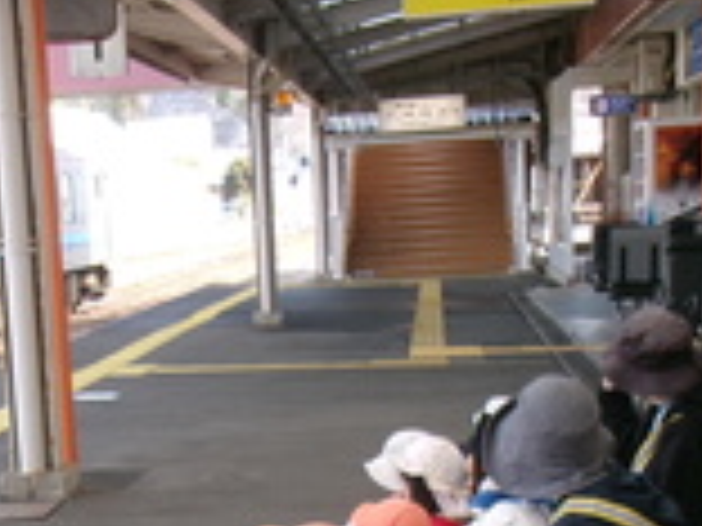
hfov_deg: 21.5
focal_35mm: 90
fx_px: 1825
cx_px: 135
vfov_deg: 15.7
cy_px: 663
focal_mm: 5.1
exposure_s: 1/85
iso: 100
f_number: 3.9
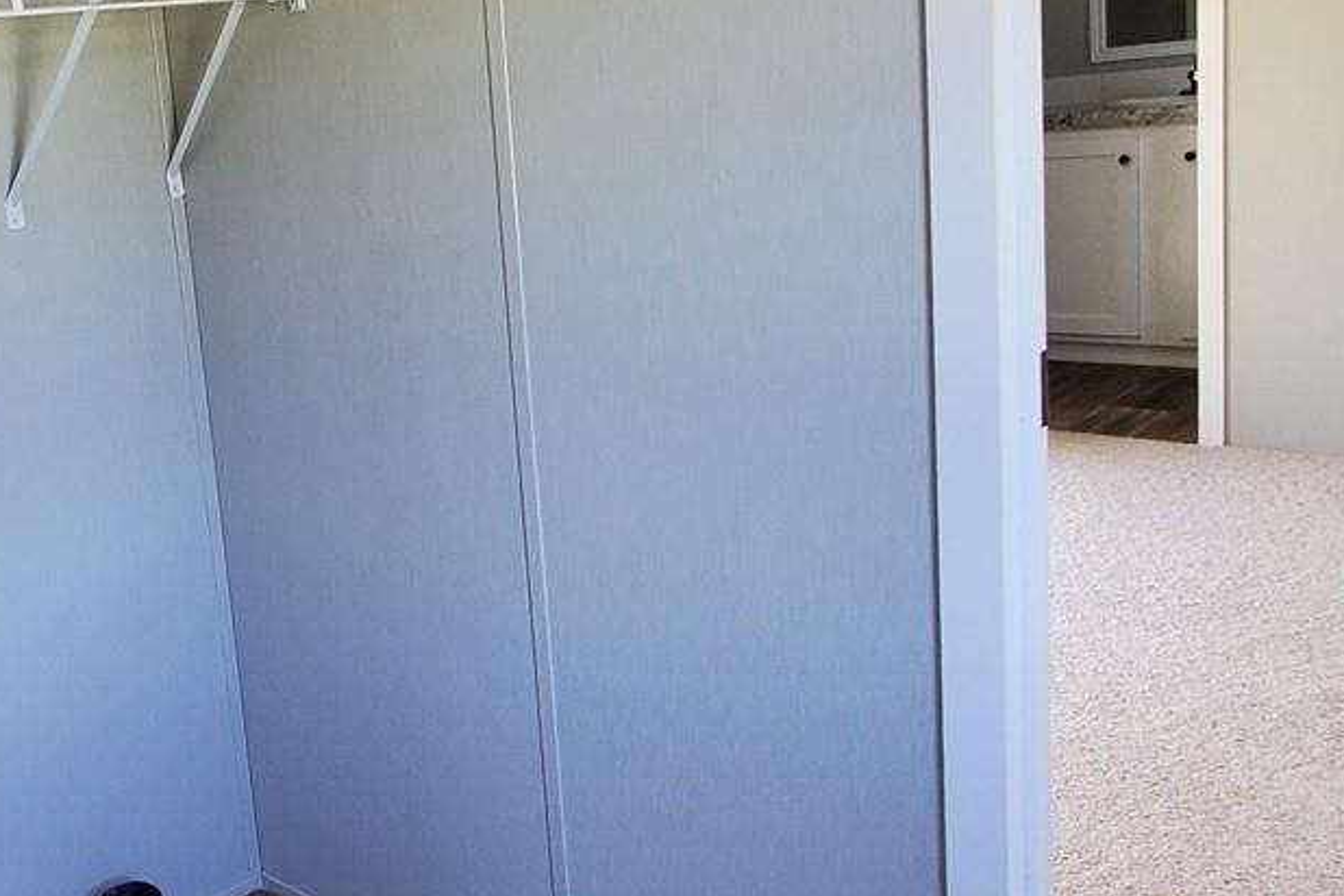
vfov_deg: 37.7
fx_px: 1307
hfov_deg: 48.8
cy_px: 344
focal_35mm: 35
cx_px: 144
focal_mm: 1.8
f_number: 2.2
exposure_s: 1/50
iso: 160
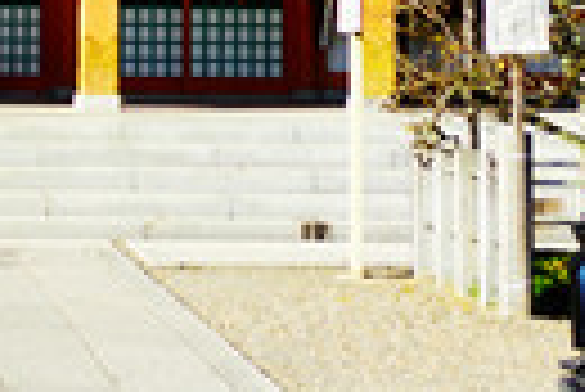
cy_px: -210
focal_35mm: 162
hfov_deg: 12.4
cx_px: -90
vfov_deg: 8.3
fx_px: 2635
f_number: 2.8
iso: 100
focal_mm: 35
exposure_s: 1/1000
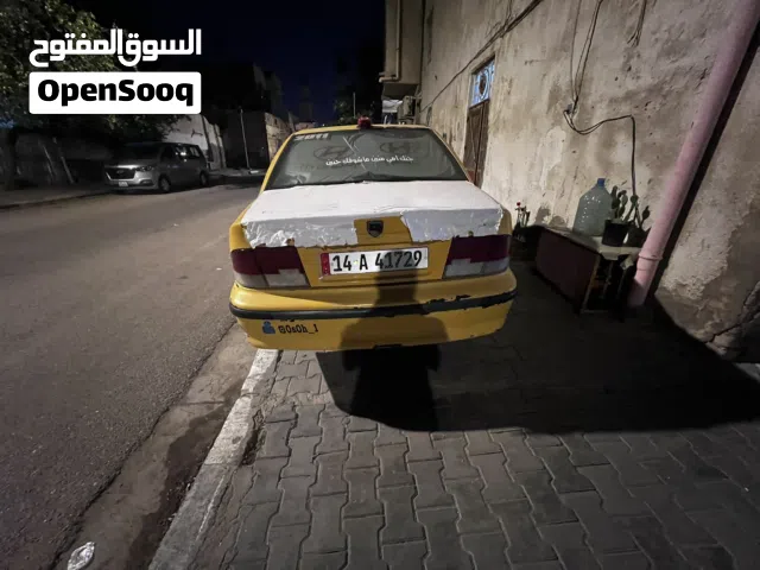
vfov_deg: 89.9
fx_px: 285
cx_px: 380
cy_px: 285
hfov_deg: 106.2
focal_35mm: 13
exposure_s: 1/34
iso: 1250
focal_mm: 1.57
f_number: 1.8
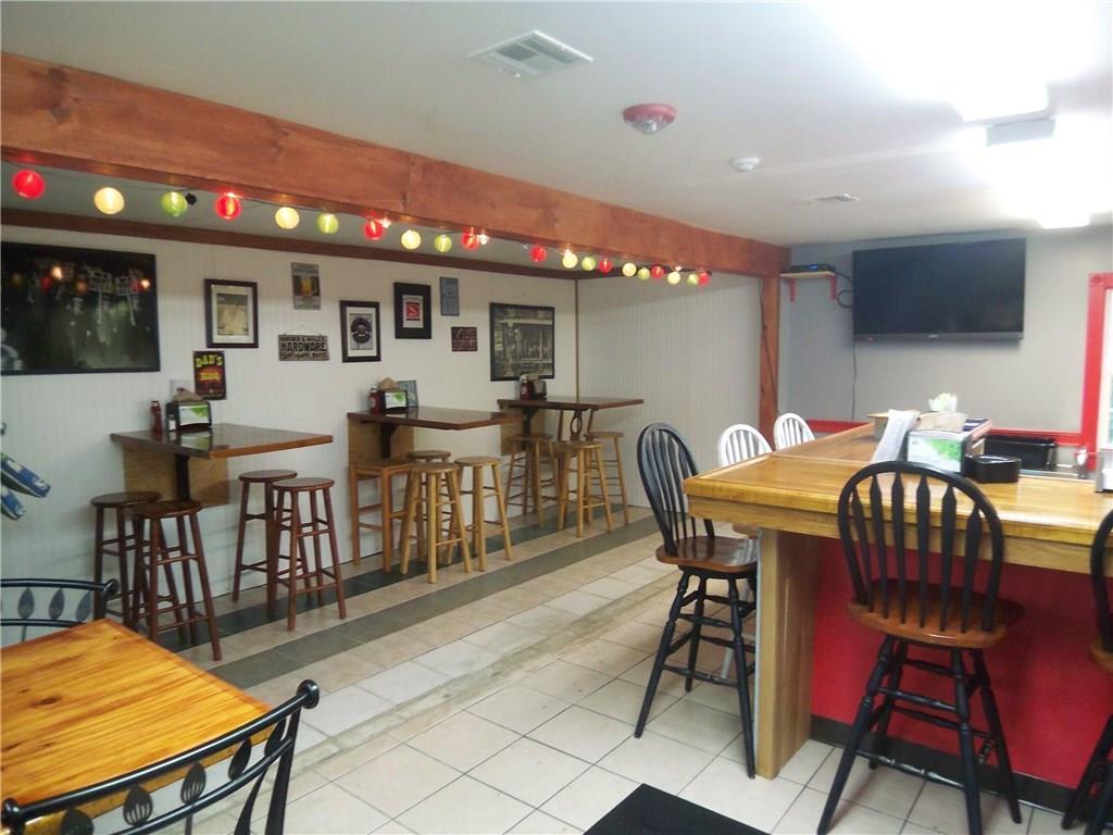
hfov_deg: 73.9
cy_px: 418
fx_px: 740
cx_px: 556
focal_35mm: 23
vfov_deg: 58.9
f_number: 2.8
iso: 200
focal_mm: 3.8
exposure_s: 1/15
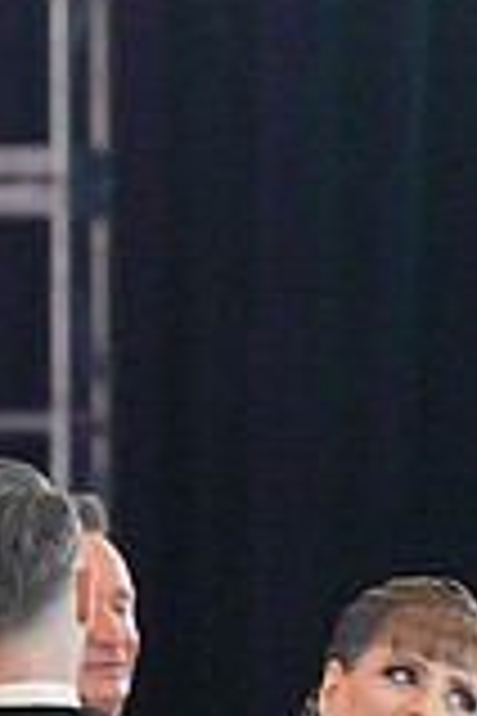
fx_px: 16316
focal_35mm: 821
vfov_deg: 2.5
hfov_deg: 1.7
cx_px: 110
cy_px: 1274
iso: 3200
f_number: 3.5
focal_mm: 150
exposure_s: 1/500
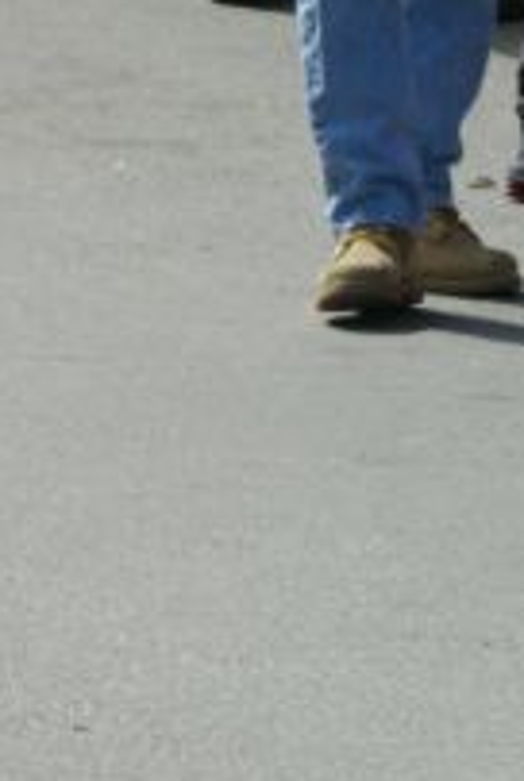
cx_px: 819
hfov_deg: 0.8
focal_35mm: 1700
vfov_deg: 1.2
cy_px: 612
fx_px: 36988
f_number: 8
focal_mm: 360
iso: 400
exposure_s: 1/500
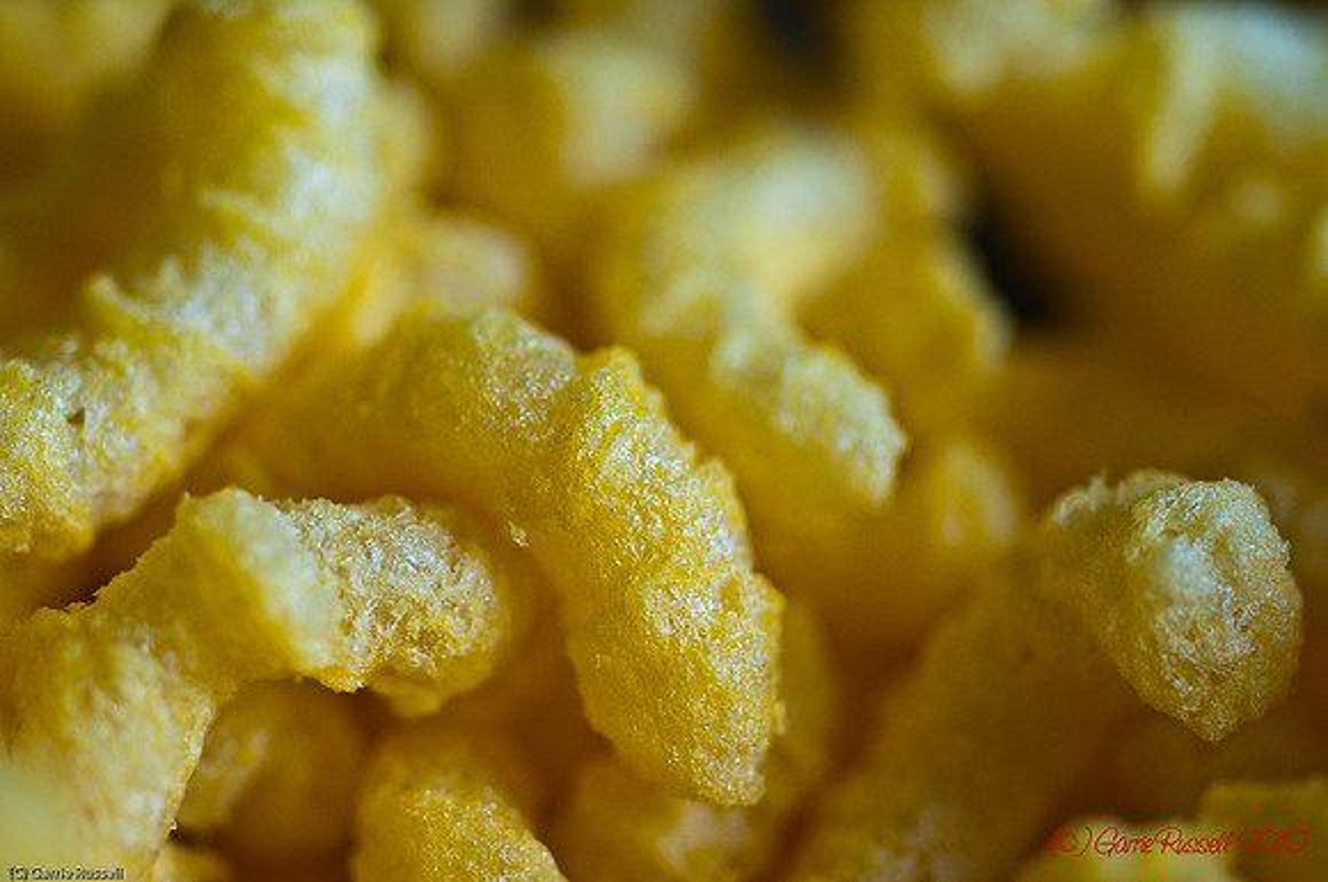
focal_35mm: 90
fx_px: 3315
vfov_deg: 15.1
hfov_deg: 22.7
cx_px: 664
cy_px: 441
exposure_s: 1/160
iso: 400
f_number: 4
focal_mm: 60
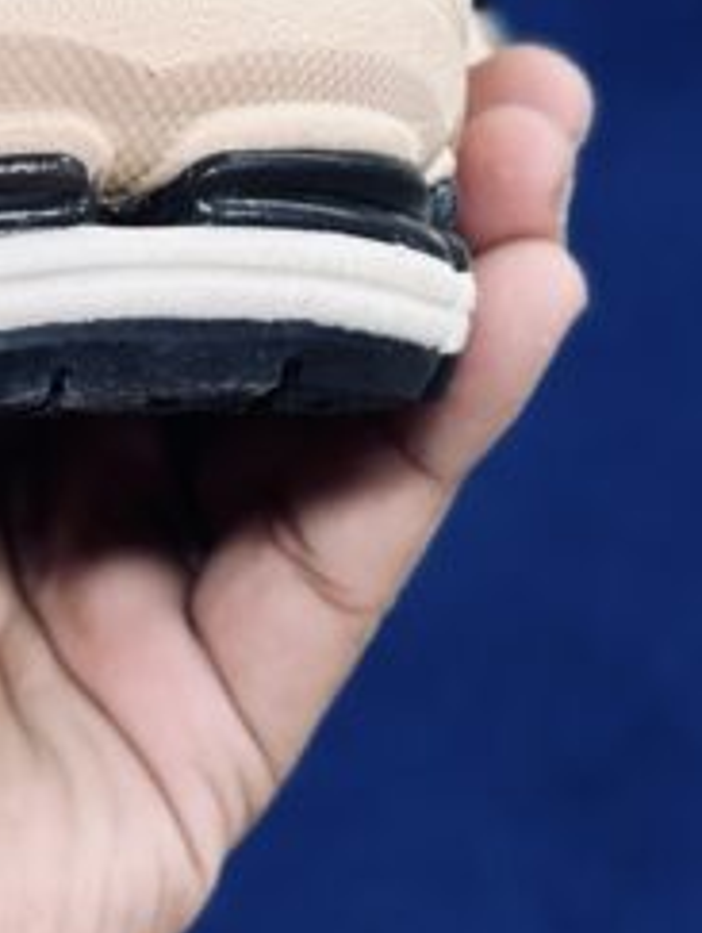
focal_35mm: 184
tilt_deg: -54.9
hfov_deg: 8.1
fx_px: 4962
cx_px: 111
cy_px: -309
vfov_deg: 10.5
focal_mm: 6.86
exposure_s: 1/100
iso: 100
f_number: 1.78
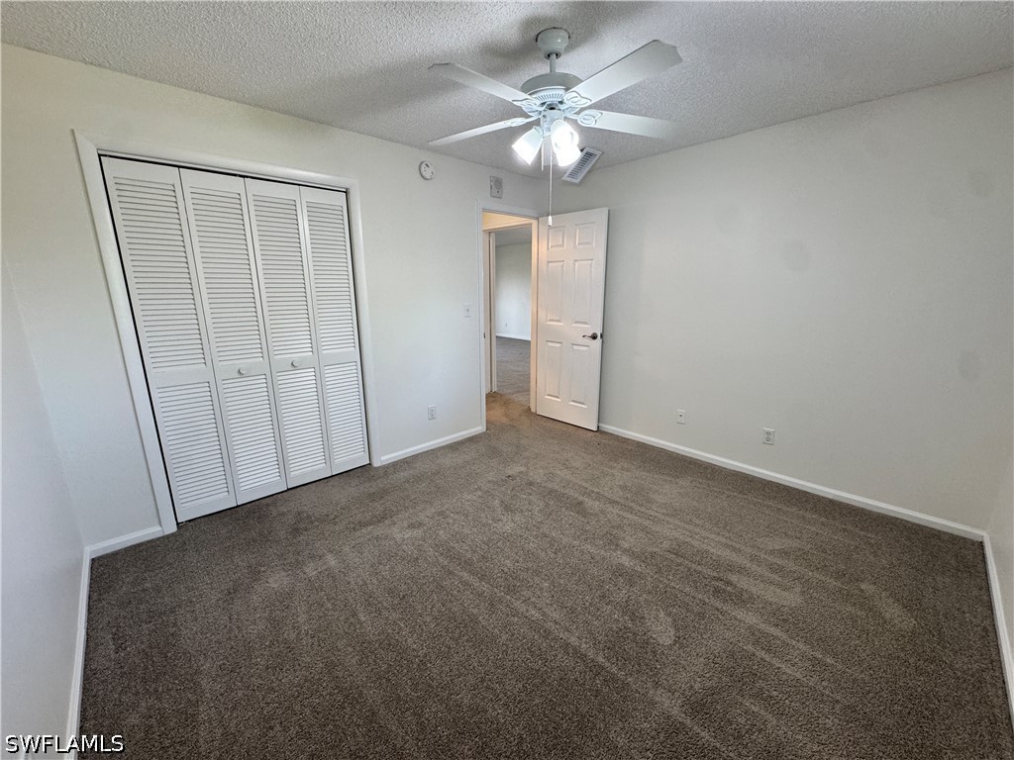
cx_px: 507
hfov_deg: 102.1
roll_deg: -0.5
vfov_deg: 85.7
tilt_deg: -13.1
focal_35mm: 14
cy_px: 380
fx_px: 410
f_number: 2.2
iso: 200
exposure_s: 1/120
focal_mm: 2.22
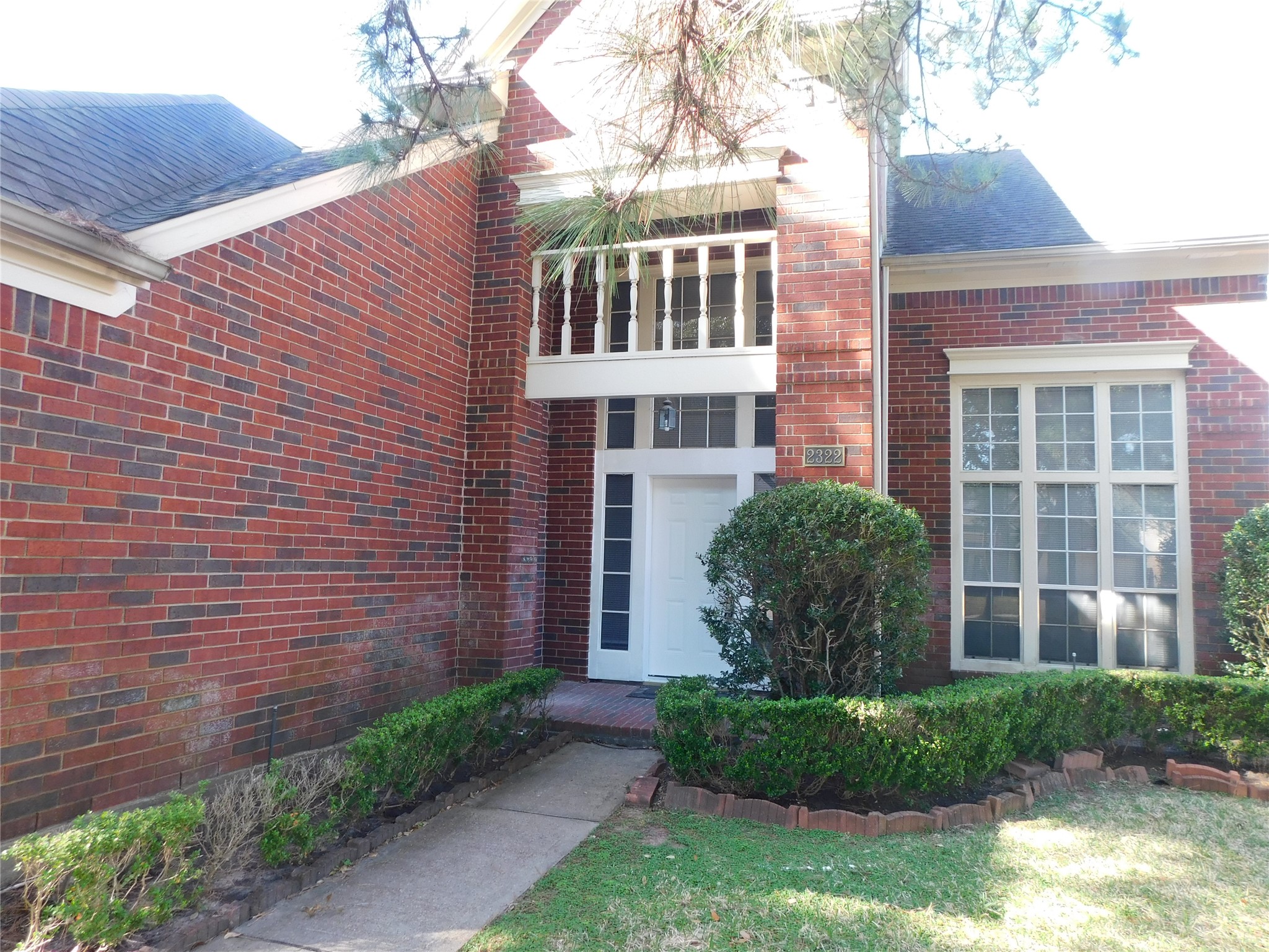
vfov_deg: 58.9
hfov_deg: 73.9
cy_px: 476
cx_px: 634
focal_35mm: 23
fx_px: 843
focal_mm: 4
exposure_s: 1/60
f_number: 3
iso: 125
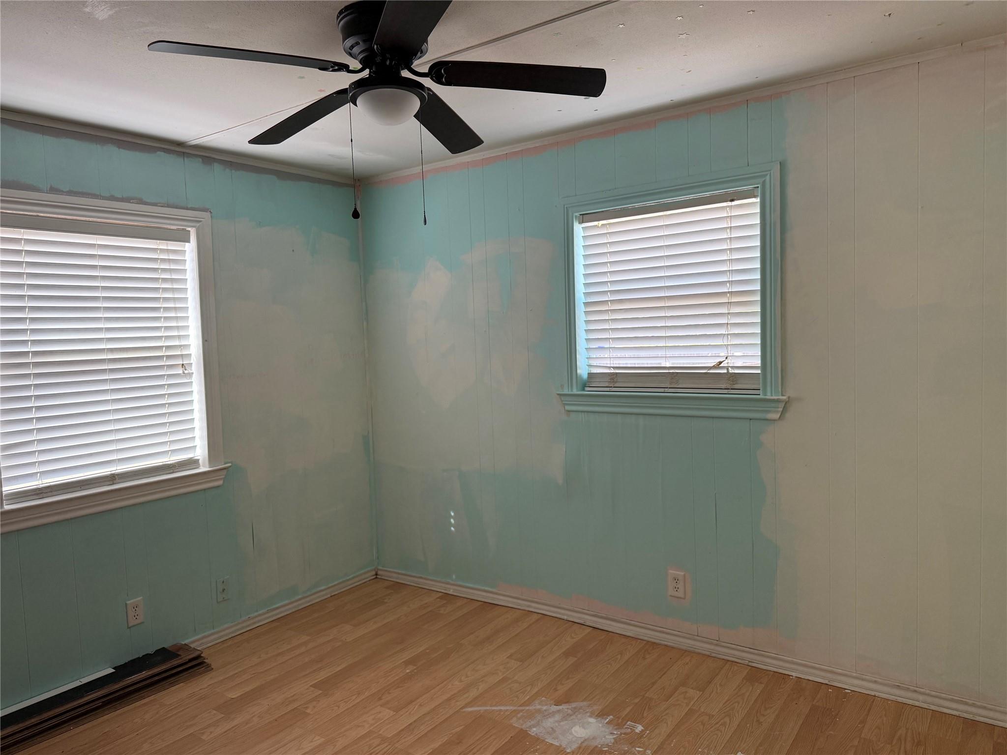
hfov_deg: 71.6
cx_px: 504
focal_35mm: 24
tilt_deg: -3.3
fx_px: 698
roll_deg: +1.9
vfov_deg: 56.8
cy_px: 378
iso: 200
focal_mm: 6.76
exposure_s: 1/99
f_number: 1.78
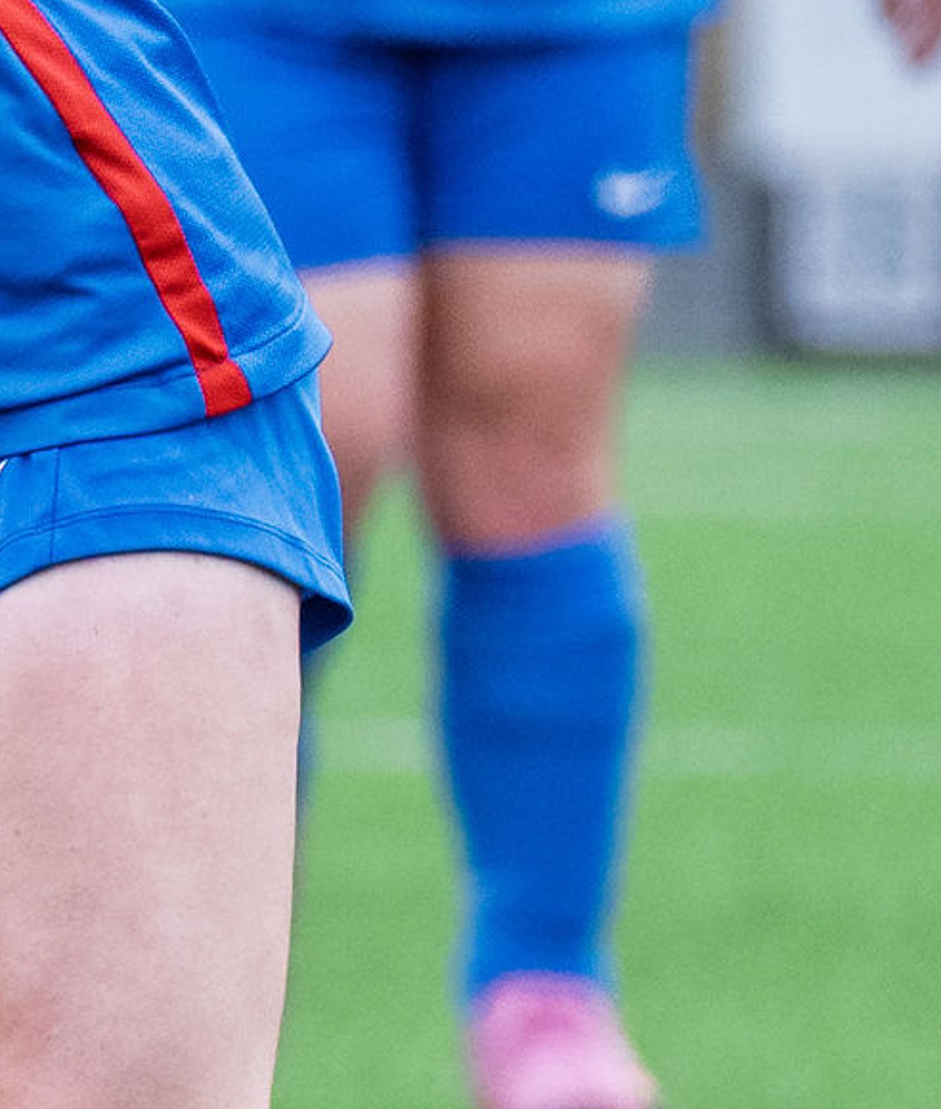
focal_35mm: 2452
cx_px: -453
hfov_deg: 0.7
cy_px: 109
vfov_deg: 0.8
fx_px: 82432
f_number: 5.3
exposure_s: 1/1600
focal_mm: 290
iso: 720
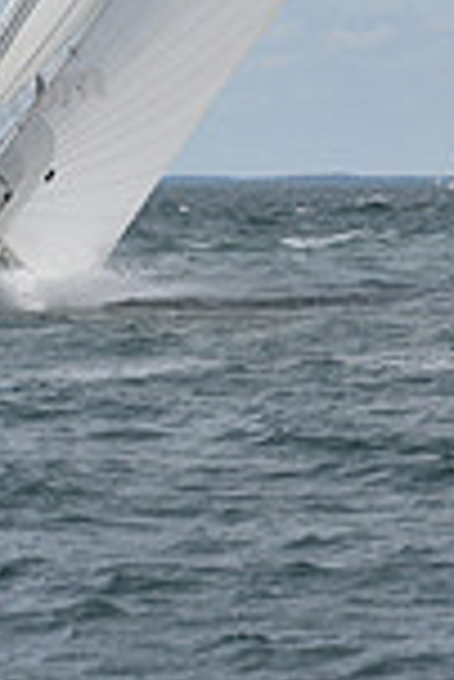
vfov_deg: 5.4
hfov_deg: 3.7
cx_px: 339
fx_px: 7115
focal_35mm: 377
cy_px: -608
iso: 320
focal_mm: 98
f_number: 9
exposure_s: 1/800
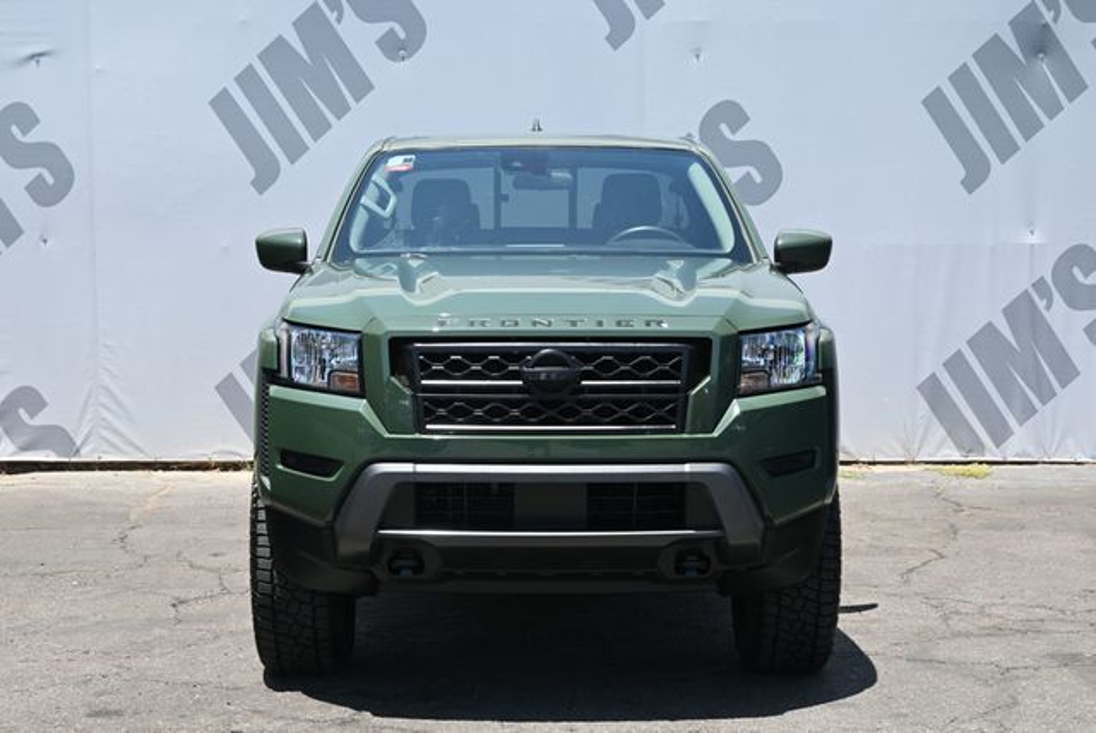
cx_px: 548
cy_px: 366
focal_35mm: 64
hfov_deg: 31.2
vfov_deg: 21.1
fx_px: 1965
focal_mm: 43
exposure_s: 1/250
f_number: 6
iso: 180
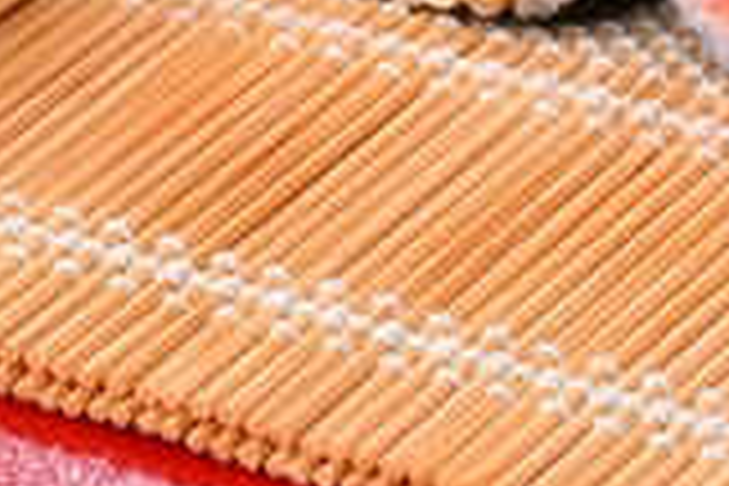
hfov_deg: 4.0
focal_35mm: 515
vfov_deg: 2.7
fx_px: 10428
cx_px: 594
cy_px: -454
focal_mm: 130
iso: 400
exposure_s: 1/50
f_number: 11
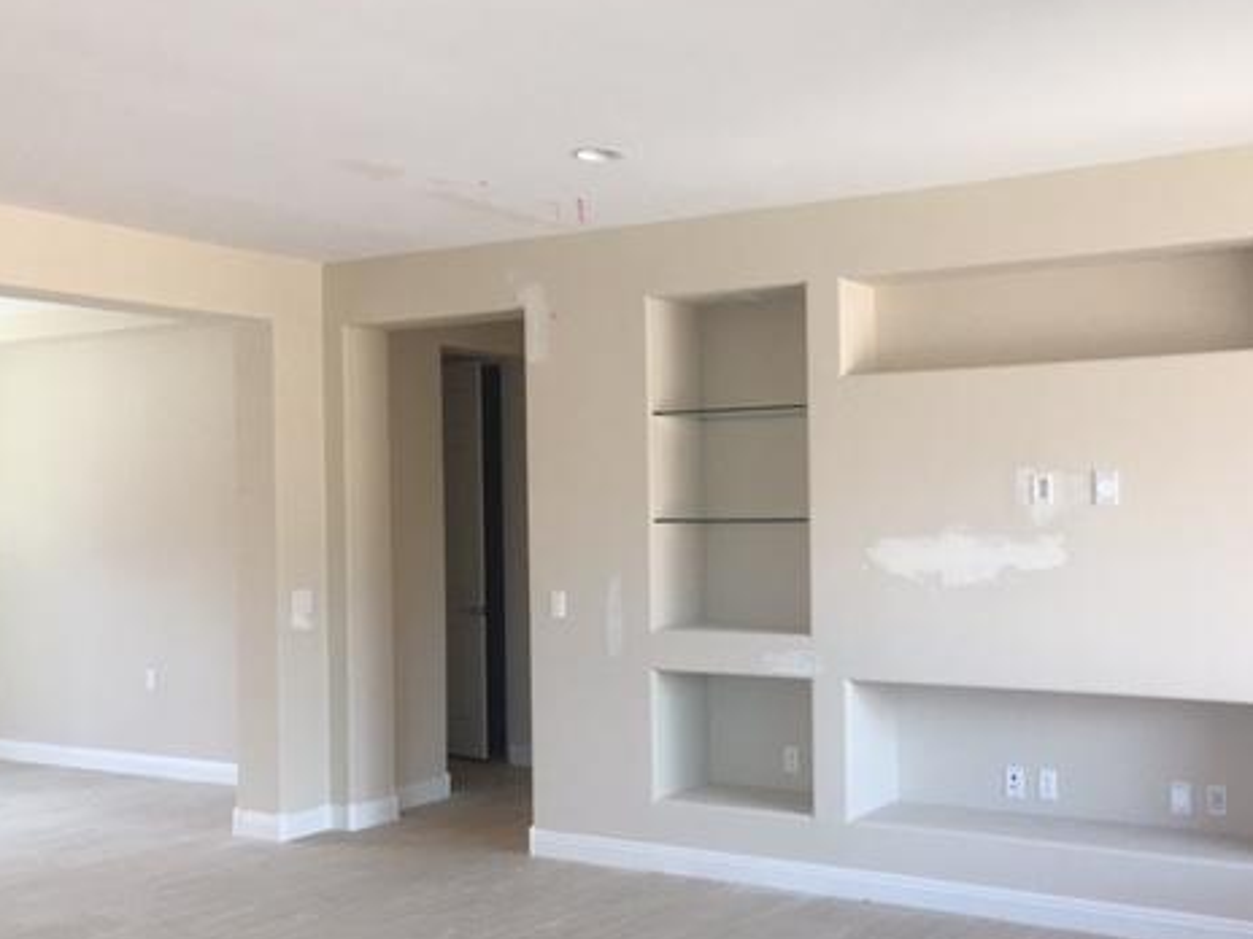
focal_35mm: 40
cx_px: 708
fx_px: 1448
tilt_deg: +0.2
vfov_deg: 35.9
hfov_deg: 46.7
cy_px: 526
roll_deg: +1.2
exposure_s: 1/15
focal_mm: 4.15
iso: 32
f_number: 2.2
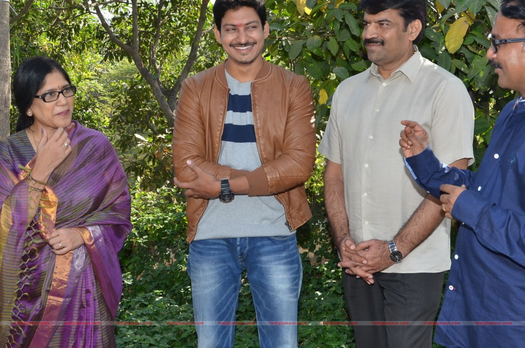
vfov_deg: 27.6
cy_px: 165
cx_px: 288
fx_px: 708
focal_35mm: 49
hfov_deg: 40.6
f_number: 7.1
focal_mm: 25
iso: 320
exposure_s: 1/125
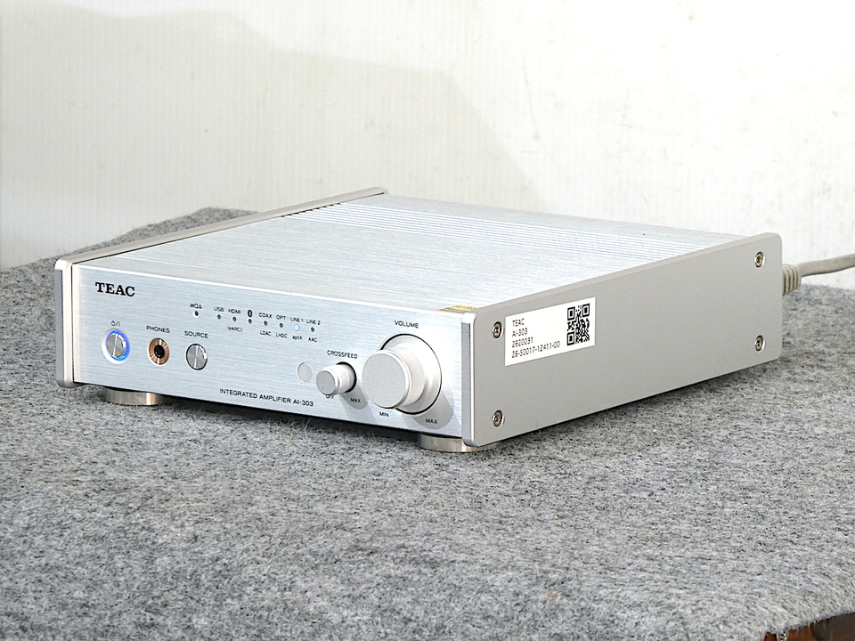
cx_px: 428
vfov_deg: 6.4
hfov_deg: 8.6
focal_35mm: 231
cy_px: 320
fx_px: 5706
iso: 200
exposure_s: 1/13
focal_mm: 41.4
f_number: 5.6
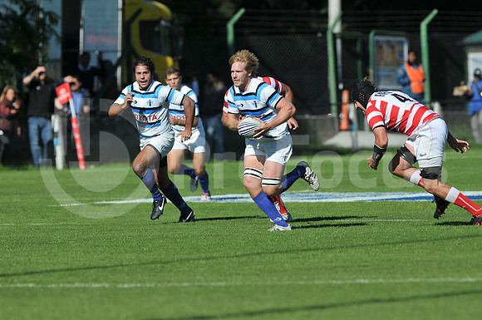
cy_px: 160
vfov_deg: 3.0
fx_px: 6017
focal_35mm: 450
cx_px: 241
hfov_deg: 4.6
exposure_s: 1/3200
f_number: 3.5
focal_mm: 300
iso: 200
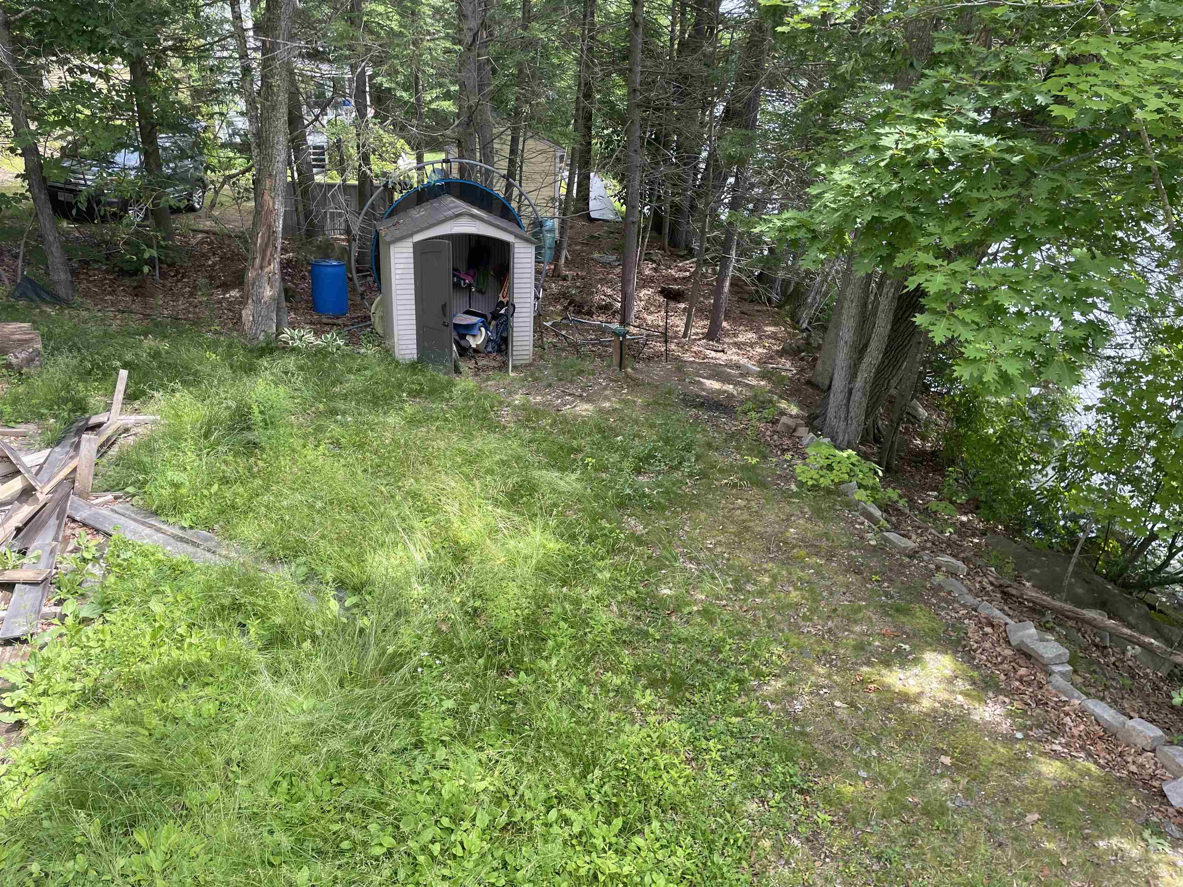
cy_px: 444
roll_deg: -1.1
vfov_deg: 53.1
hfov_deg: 67.3
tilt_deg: -23.3
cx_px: 592
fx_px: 889
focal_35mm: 26
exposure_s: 1/394
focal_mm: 4.2
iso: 32
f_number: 1.6
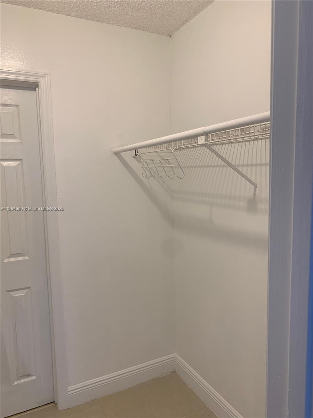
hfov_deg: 53.1
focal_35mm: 26
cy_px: 209
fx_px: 313
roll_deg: +1.9
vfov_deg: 67.3
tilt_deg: -7.3
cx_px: 156
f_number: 1.8
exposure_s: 1/77
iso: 100
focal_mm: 4.25
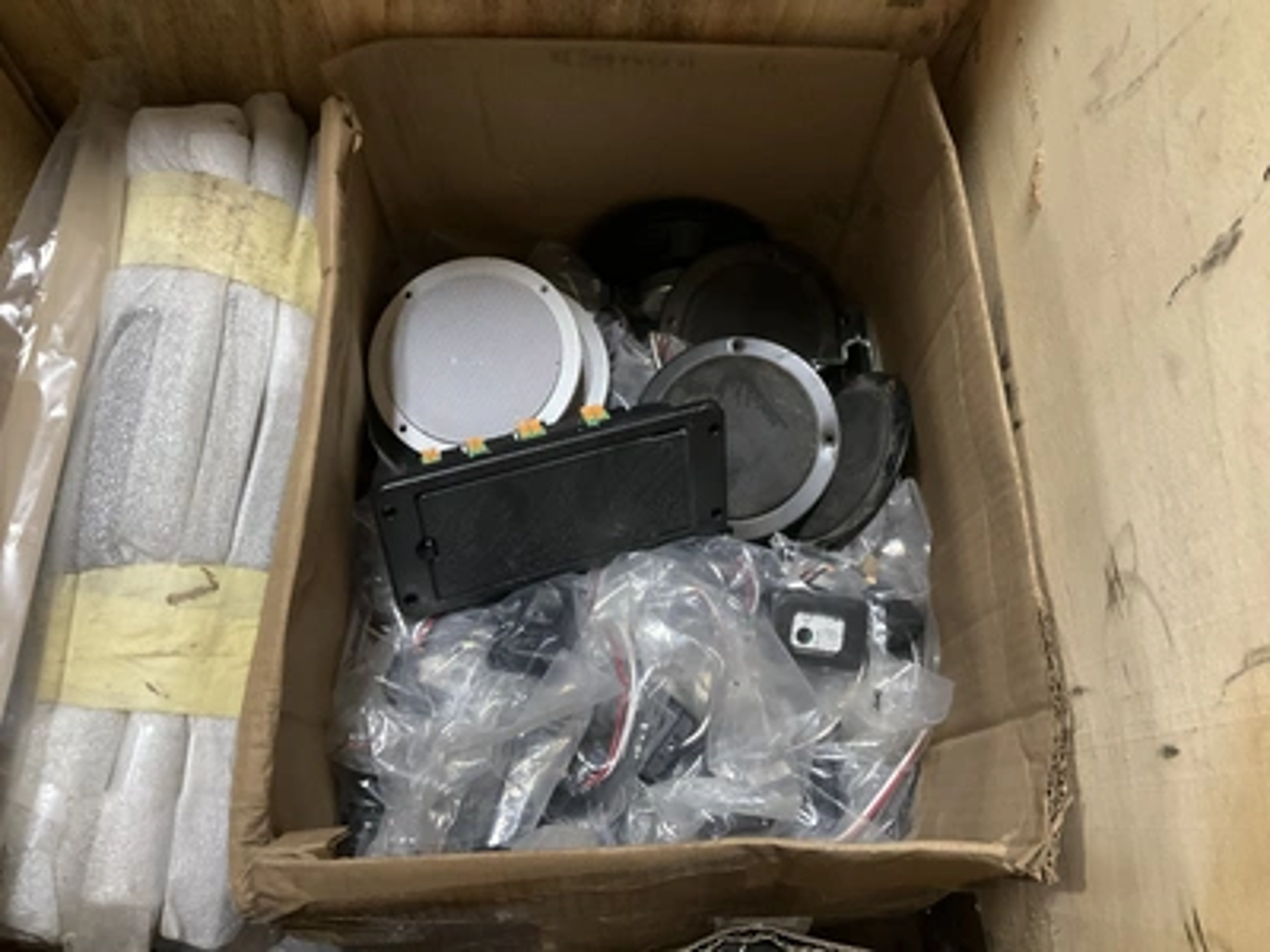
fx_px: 1064
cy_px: 476
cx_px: 635
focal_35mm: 29
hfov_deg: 61.7
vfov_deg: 48.2
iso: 320
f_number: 1.8
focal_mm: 3
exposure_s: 1/30
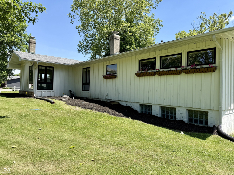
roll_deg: -1.2
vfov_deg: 56.8
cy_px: 88
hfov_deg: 71.6
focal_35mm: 24
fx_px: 162
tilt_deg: +0.8
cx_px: 117
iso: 80
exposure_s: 1/2370
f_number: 1.78
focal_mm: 6.76
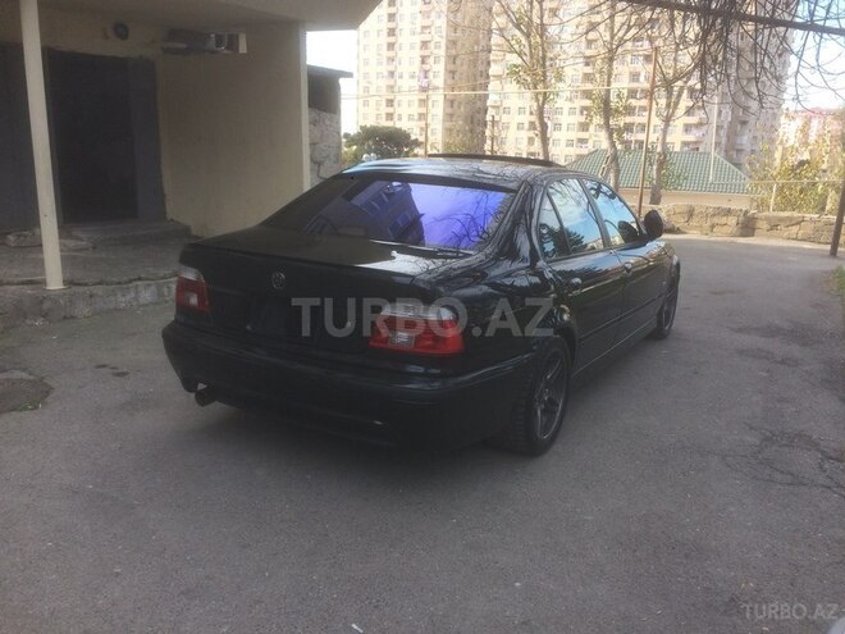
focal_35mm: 29
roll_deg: -1.5
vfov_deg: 48.2
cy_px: 317
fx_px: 708
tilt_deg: -12.2
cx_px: 422
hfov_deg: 61.7
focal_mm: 4.15
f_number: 2.2
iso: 32
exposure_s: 1/436
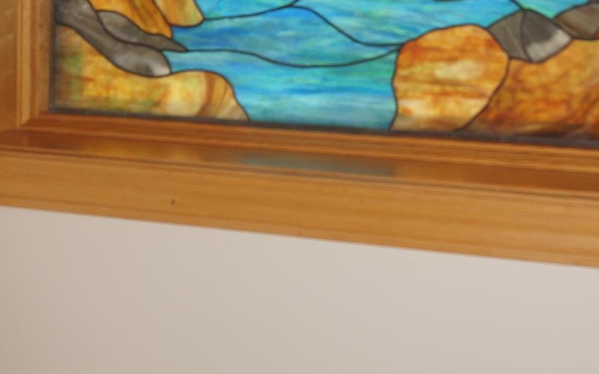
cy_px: -130
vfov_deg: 16.0
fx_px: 1257
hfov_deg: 26.8
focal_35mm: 77
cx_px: 351
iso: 100
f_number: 4
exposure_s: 1/60
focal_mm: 16
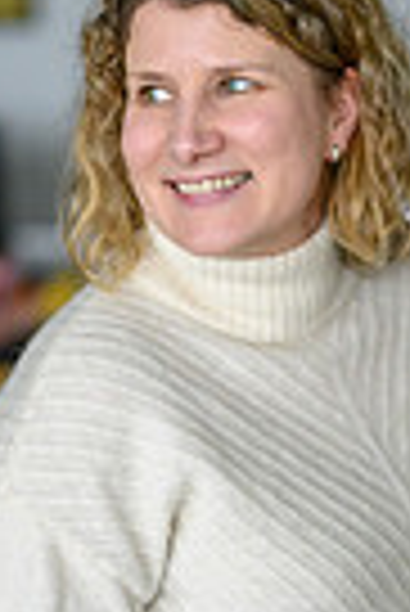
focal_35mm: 165
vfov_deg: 12.4
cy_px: 418
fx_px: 2811
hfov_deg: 8.3
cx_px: 221
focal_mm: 50
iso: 1400
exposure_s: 1/400
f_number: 1.2
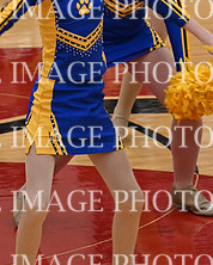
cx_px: 105
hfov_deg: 2.5
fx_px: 4918
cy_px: 41
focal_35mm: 625
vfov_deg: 3.1
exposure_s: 1/400
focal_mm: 170
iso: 6400
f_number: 4
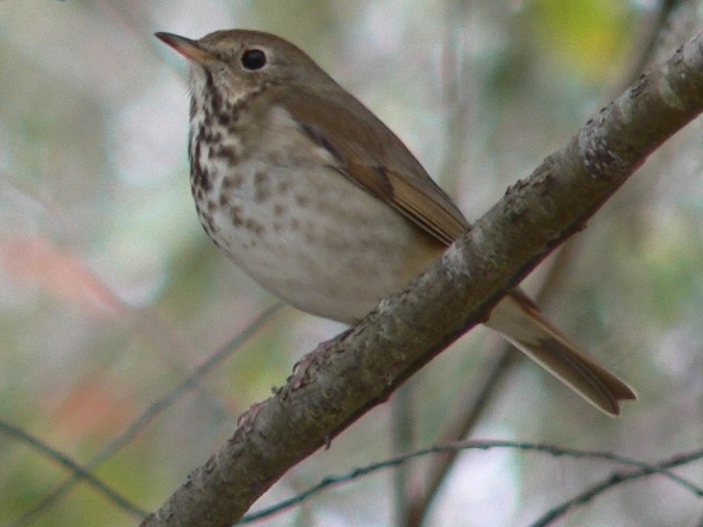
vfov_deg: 3.4
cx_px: 352
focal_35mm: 432
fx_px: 8773
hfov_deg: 4.6
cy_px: 264
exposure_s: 1/60
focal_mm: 72
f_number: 2.8
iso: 100
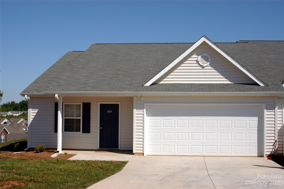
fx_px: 402
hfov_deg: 38.9
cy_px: 94
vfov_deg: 26.4
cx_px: 142
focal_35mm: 51
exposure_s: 1/640
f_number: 13
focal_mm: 34
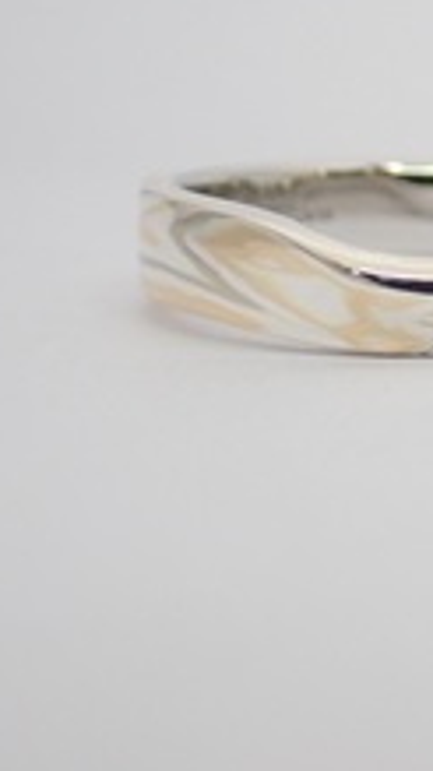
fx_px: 3515
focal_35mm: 172
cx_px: 697
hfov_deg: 6.9
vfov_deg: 12.5
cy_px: 220
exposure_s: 1/125
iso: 200
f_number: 4.1
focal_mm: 13.65
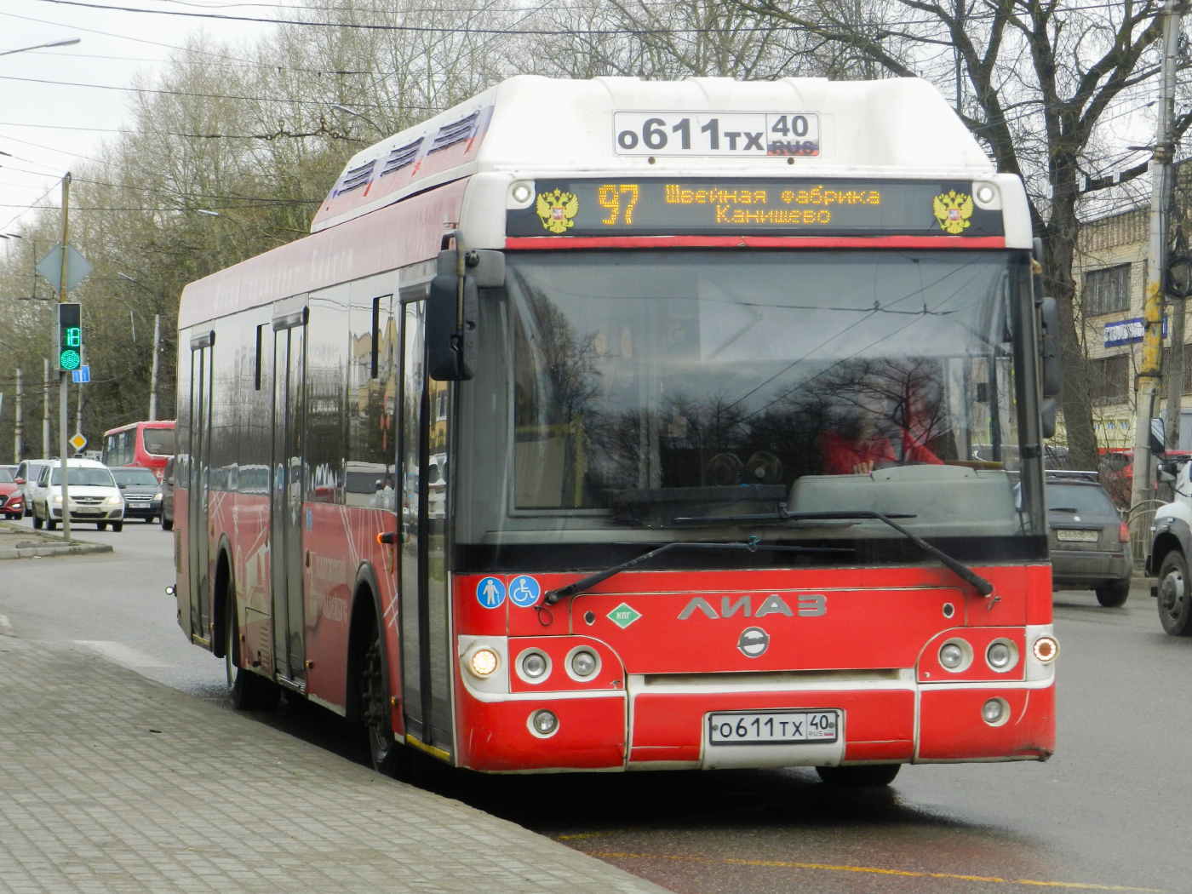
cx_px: 596
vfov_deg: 12.9
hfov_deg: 17.1
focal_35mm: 115
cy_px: 447
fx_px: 3960
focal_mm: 20.5
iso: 200
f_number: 5
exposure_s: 1/200
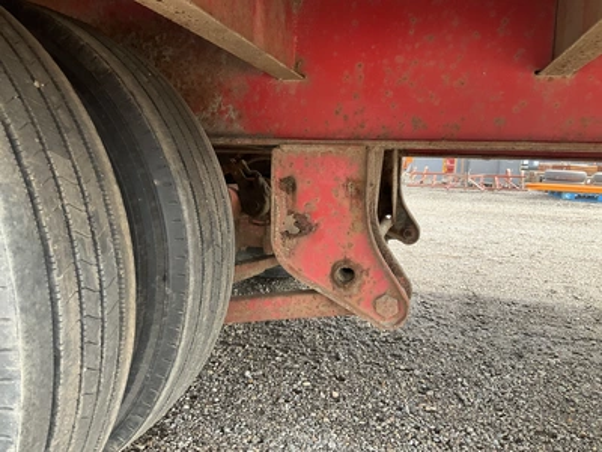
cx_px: 301
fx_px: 504
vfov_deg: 48.2
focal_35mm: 29
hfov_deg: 61.7
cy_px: 226
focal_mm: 3
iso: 40
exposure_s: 1/122
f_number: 1.8
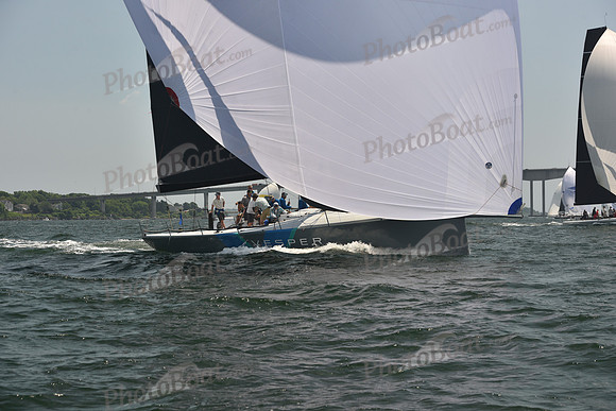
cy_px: 206
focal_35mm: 70
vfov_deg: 19.5
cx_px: 308
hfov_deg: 28.8
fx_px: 1198
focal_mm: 70
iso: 250
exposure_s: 1/640
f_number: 7.1
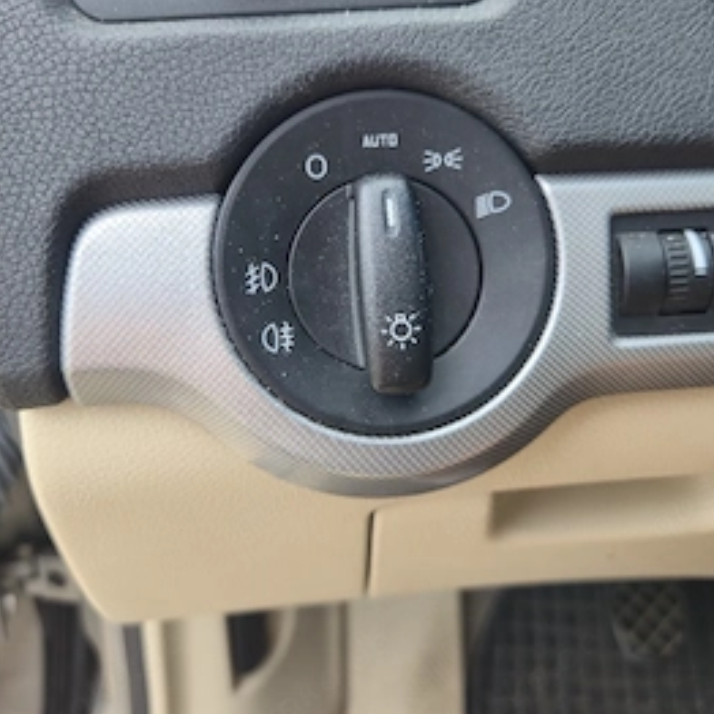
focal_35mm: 31
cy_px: 294
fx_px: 723
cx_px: 371
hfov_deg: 52.5
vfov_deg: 52.3
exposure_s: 1/128
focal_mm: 5.4
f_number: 1.8
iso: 25
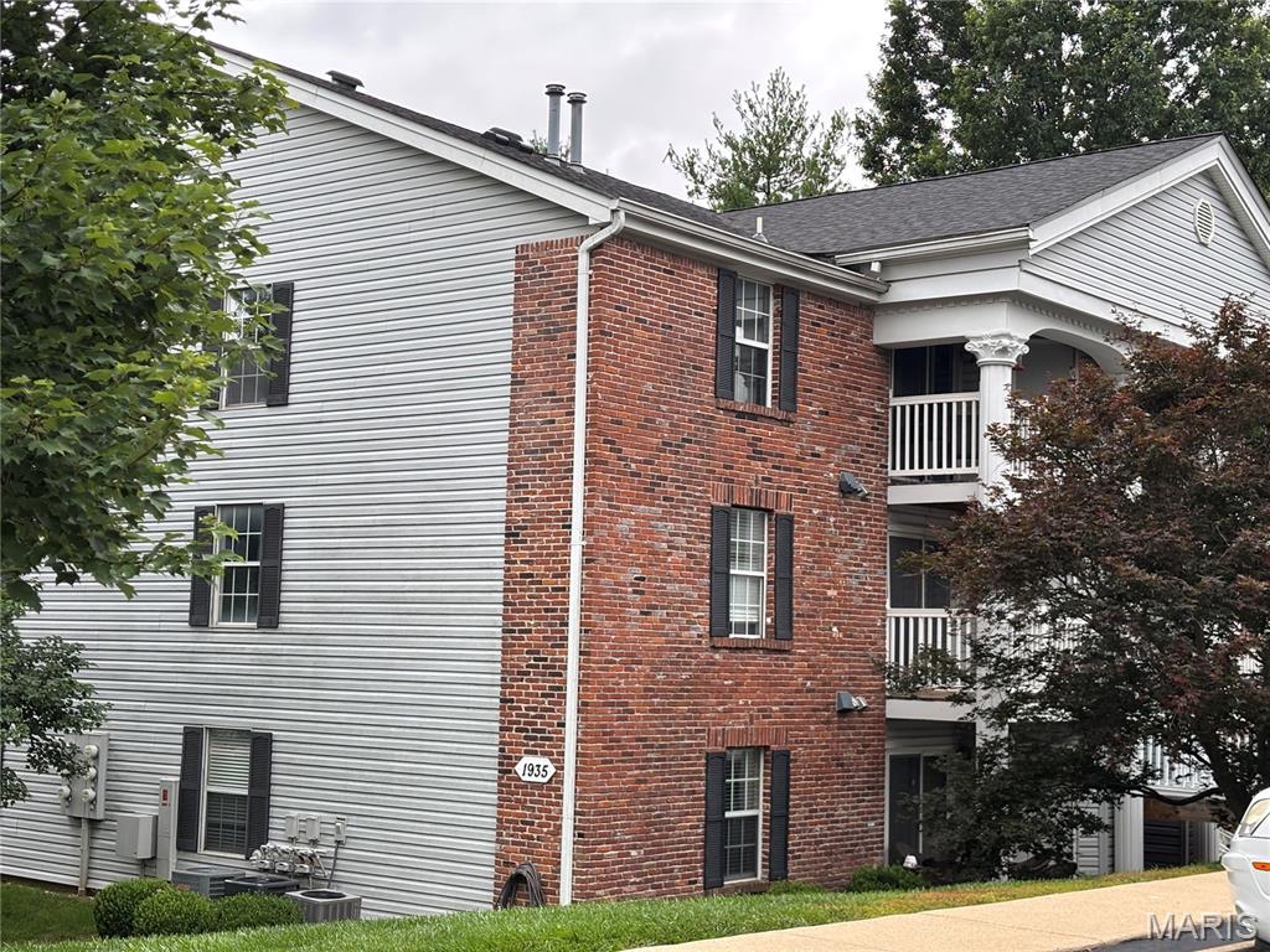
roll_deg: -2.0
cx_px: 635
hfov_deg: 36.8
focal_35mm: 52
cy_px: 476
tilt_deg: +5.7
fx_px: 1908
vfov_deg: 28.0
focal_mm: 5.96
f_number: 1.6
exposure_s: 1/462
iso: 32
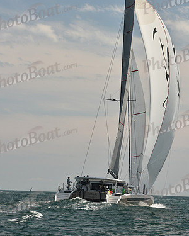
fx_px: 965
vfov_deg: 14.0
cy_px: 98
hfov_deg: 11.2
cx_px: 110
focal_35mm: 138
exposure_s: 1/1250
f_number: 6.3
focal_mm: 95
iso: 320
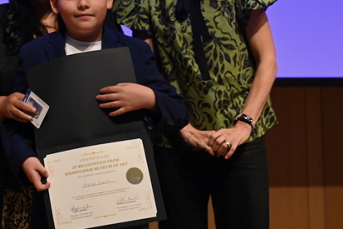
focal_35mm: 91
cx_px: 12
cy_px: 45
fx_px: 867
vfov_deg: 14.9
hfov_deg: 21.7
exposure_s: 1/100
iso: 3200
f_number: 4
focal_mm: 47
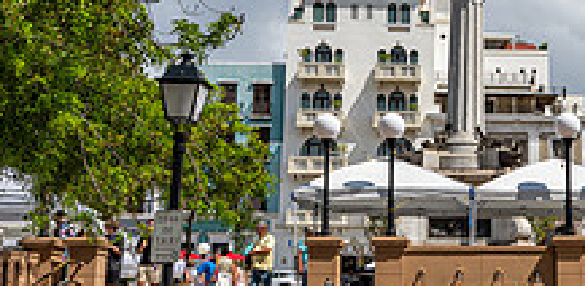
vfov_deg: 14.2
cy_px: 91
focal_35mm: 76
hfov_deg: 27.7
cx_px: 526
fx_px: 1144
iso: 100
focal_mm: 24
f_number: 8
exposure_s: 1/200
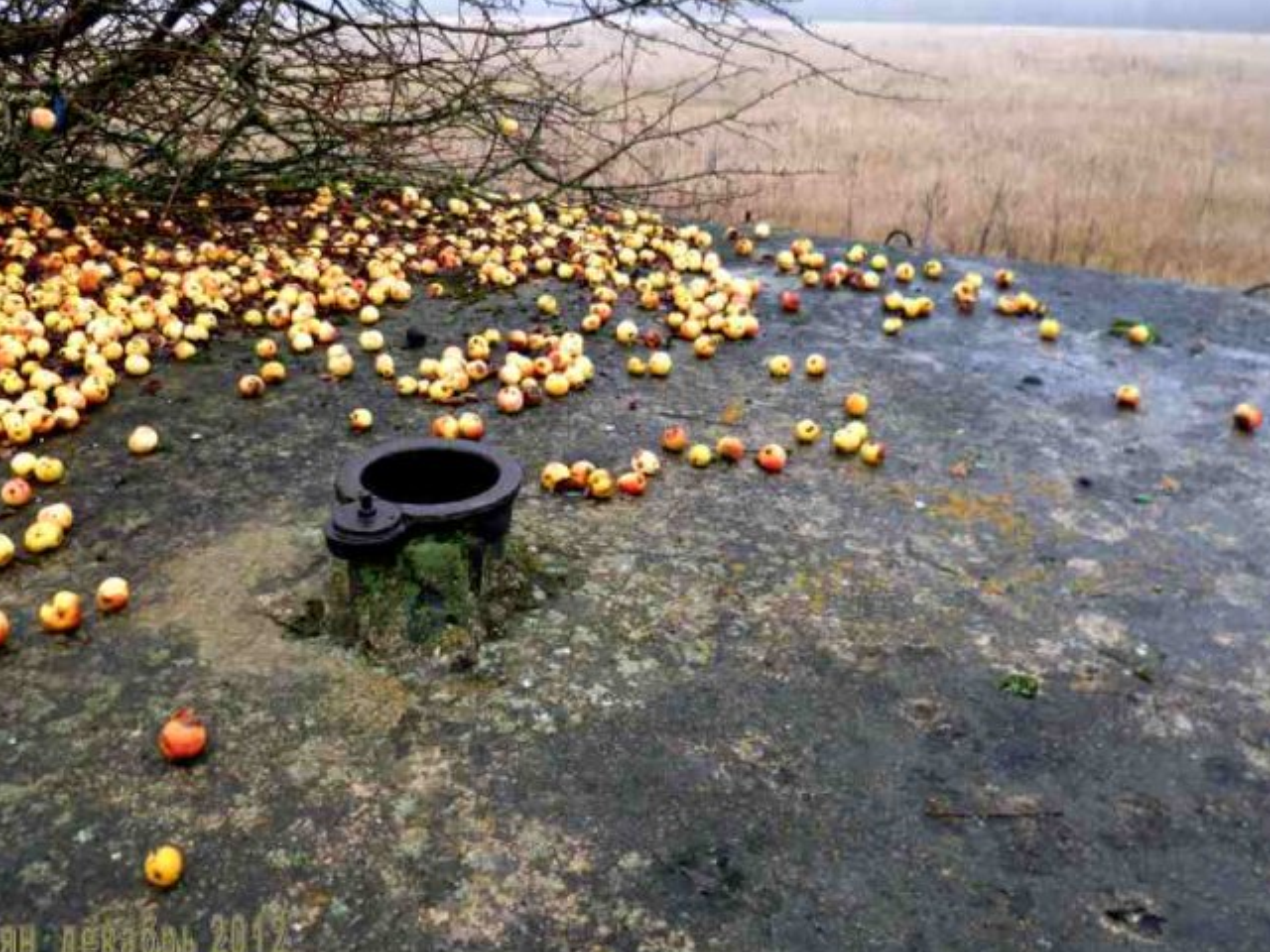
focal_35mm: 30
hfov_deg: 59.8
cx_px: 568
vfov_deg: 46.6
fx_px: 1101
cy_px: 397
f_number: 2.5
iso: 125
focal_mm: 4.3
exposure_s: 1/60
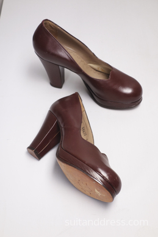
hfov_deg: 18.2
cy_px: 118
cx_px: 79
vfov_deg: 27.0
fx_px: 494
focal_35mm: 75
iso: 250
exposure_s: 1/80
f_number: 4
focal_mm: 27.86
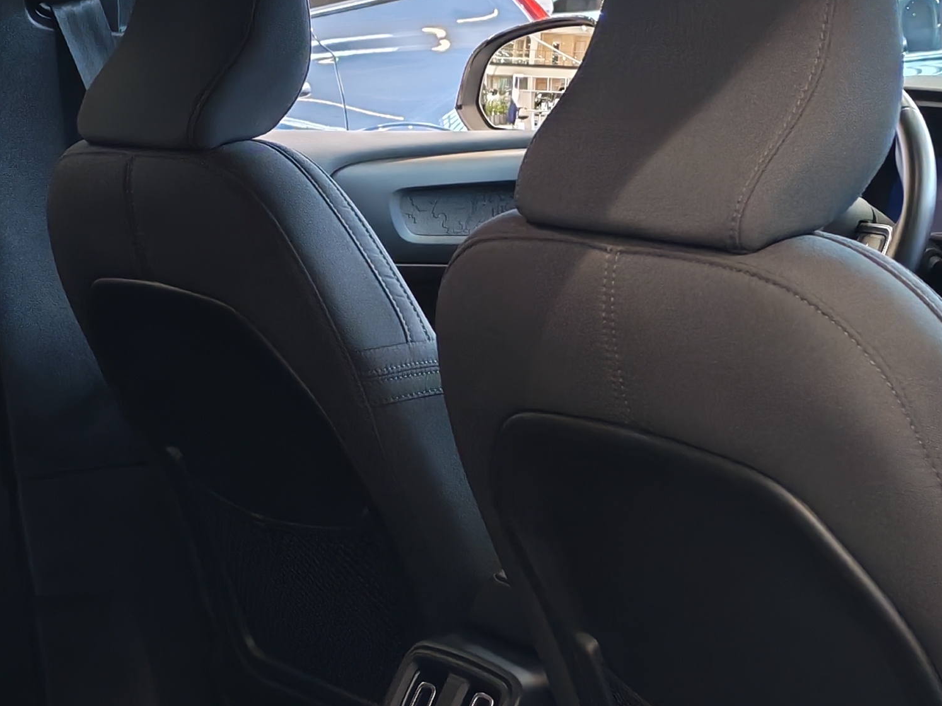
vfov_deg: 17.3
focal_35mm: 85
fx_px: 2313
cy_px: 491
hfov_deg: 23.0
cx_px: 523
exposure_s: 1/100
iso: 500
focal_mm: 6.12
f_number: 1.9
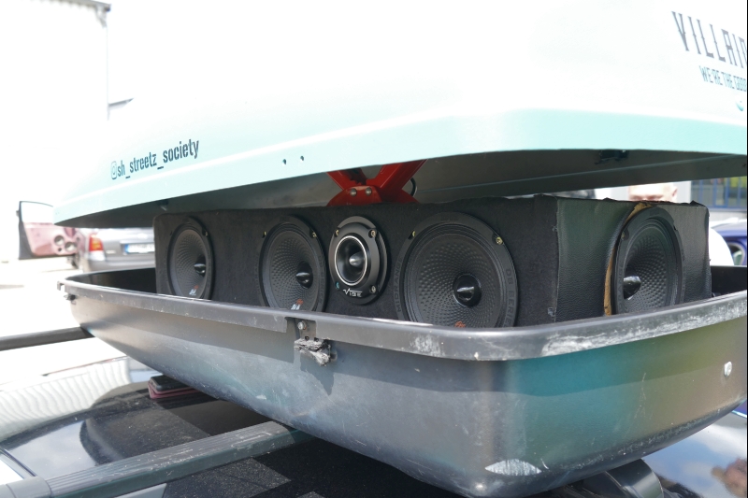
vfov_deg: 41.1
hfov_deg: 58.7
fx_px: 665
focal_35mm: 32
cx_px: 374
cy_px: 249
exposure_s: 1/500
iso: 125
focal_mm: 11.6
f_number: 3
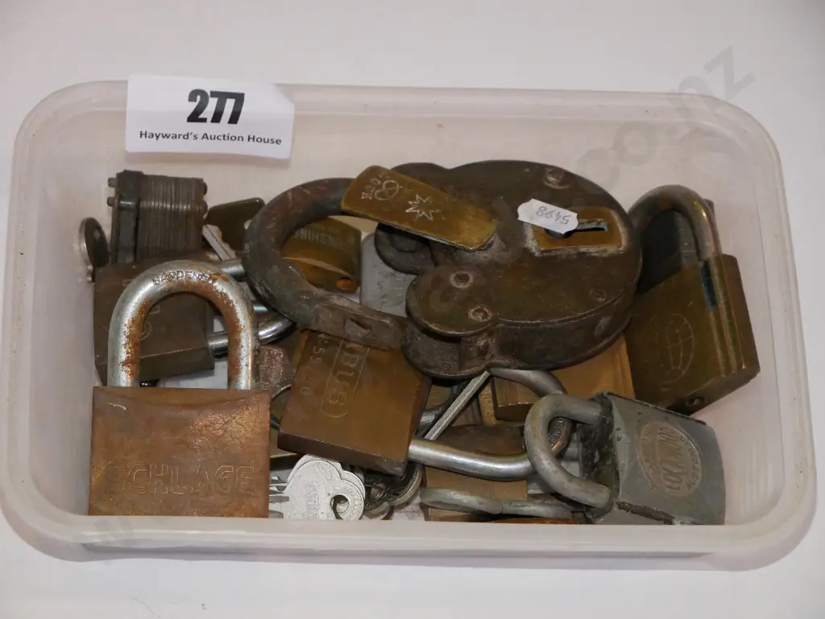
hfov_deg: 16.4
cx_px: 412
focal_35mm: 120
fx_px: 2861
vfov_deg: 12.4
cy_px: 310
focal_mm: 60
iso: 3200
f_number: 5.6
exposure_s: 1/125
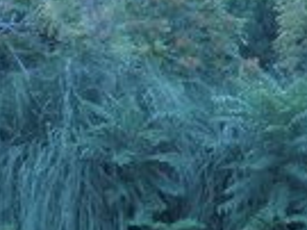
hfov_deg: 9.3
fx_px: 1887
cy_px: 285
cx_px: 50
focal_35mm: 213
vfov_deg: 6.9
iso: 200
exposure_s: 1/6
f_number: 3.5
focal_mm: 6.3
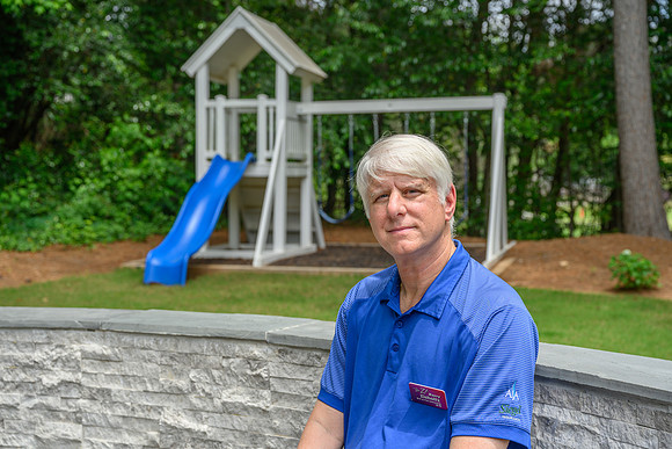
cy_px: 224
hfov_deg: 41.1
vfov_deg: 28.1
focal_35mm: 48
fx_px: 896
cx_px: 336
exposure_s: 1/250
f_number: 5
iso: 64
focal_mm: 48
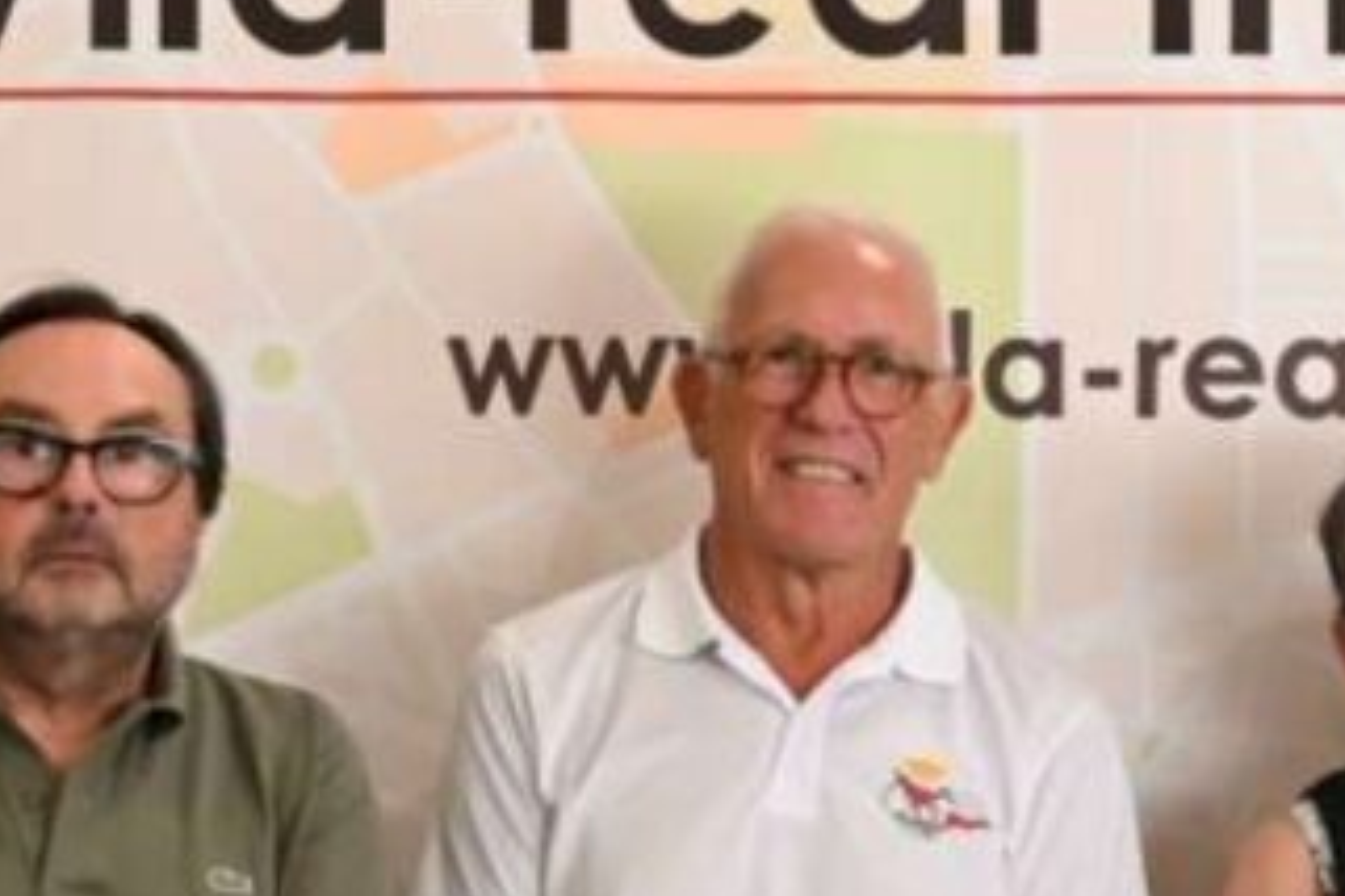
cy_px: 676
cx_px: 1458
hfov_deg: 16.8
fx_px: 4408
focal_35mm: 118
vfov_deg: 11.6
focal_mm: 37
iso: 6400
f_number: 4
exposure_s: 1/323
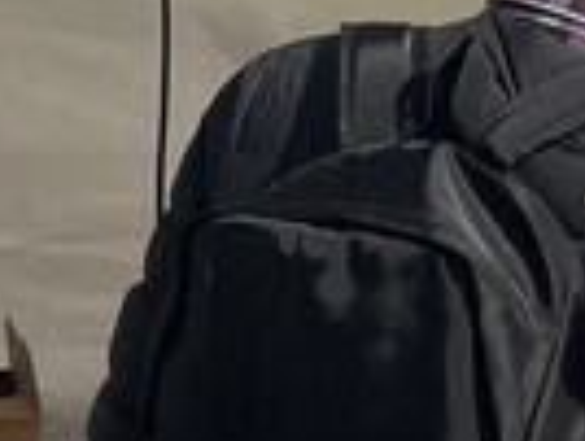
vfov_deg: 11.6
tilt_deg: -0.1
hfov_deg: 12.7
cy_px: -162
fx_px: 2099
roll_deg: +3.2
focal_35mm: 124
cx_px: 1353
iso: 32
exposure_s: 1/6897
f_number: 1.6
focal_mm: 4.2
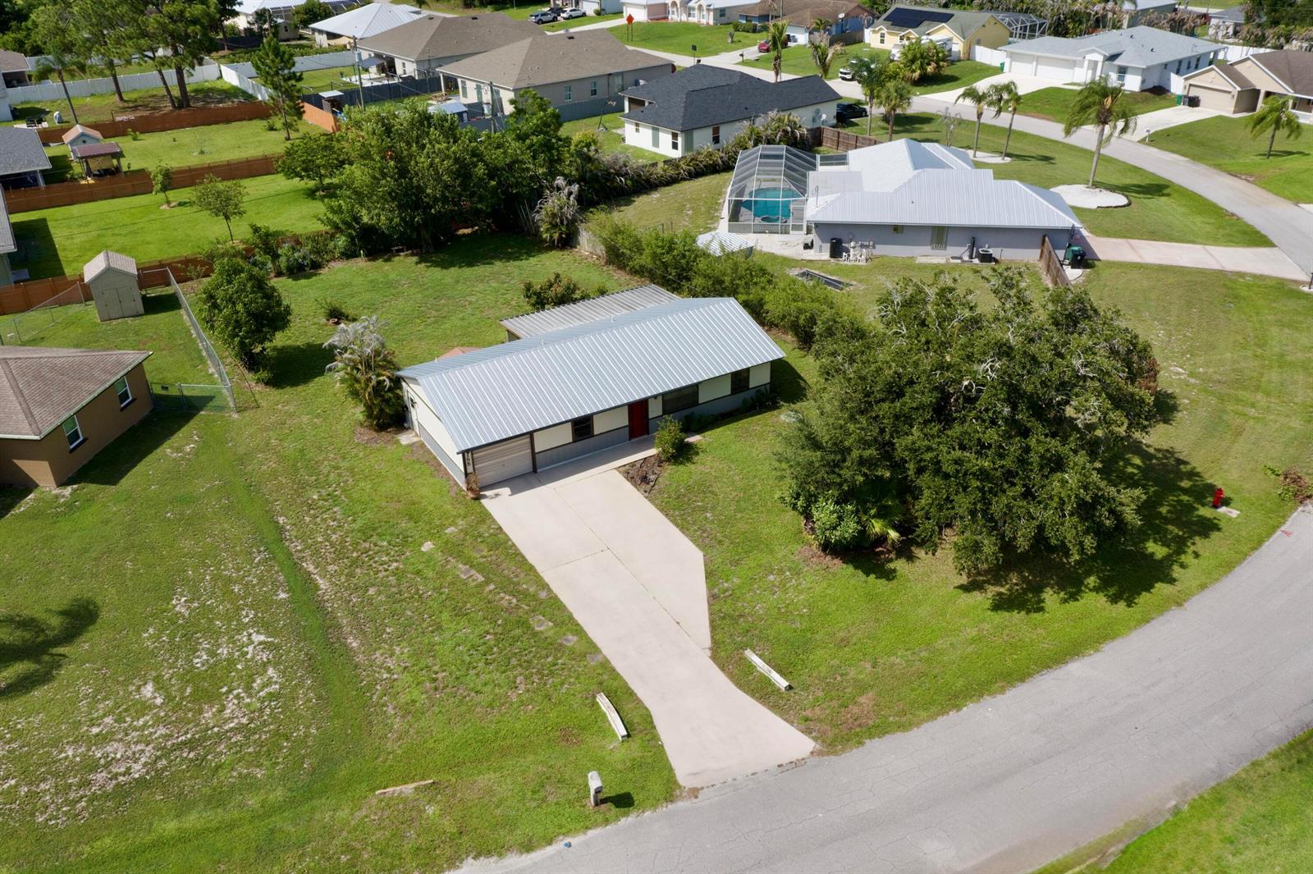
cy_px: 437
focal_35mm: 28
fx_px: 1021
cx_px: 656
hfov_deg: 65.5
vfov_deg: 46.4
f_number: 6.3
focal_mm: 10.26
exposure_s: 1/640
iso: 100
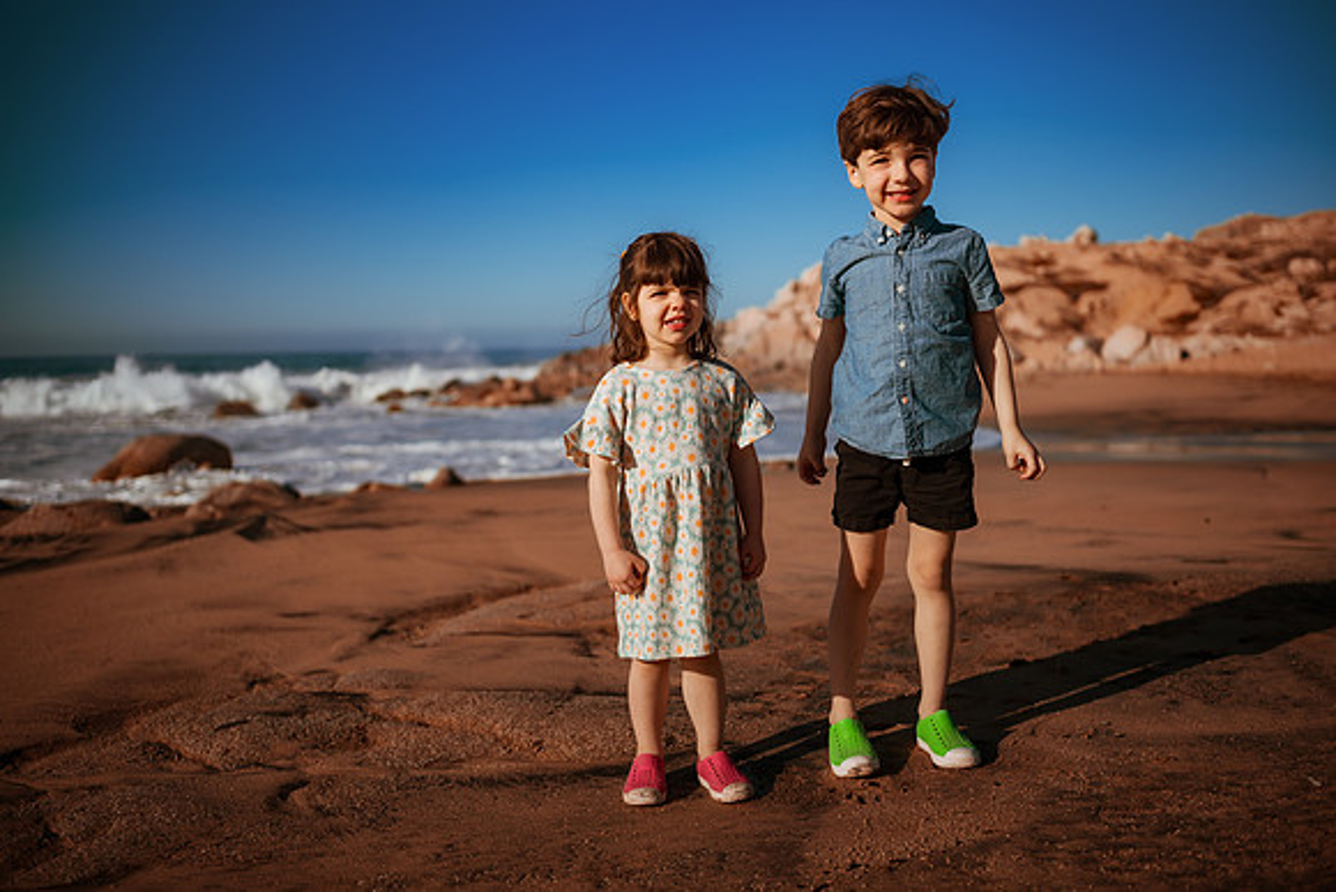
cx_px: 668
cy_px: 446
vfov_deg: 37.9
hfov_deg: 54.4
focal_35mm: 35
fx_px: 1299
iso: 50
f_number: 2
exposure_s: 1/8000
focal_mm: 35
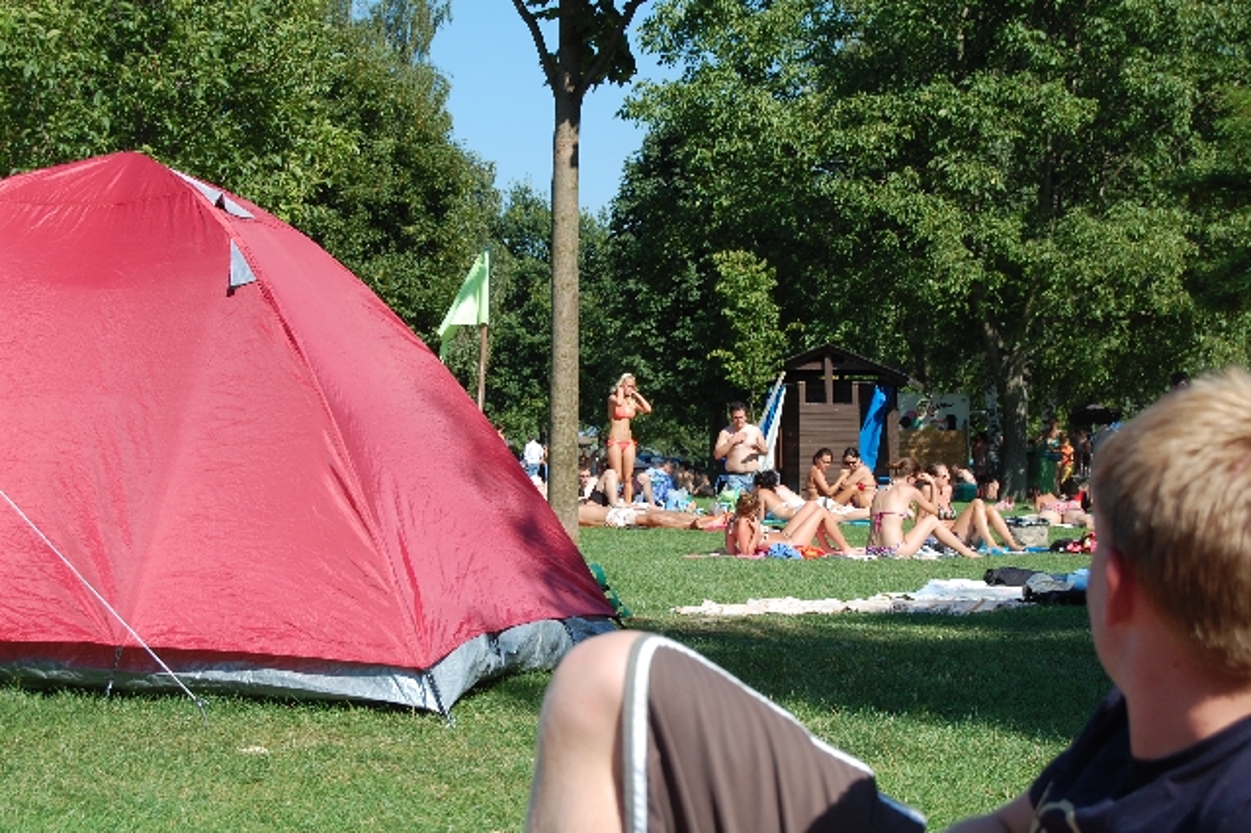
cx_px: 626
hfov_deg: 24.6
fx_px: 2865
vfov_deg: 16.5
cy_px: 416
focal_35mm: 82
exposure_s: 1/250
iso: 200
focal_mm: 55
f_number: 8
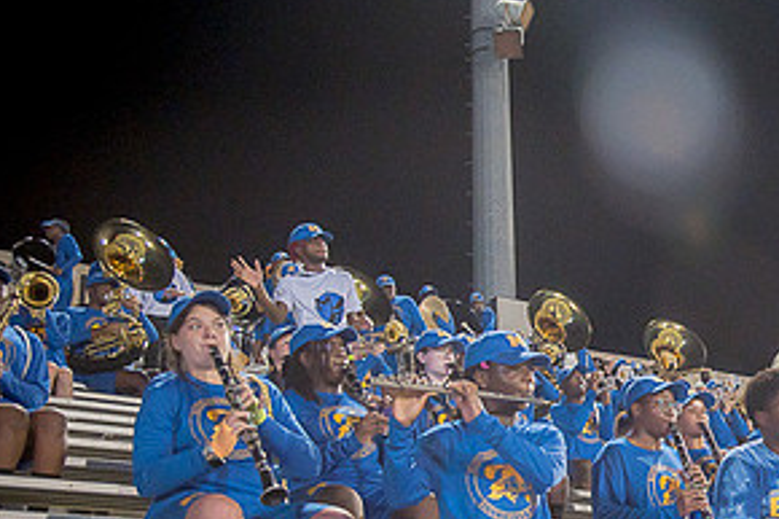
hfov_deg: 27.5
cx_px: 744
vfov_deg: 19.3
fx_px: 1514
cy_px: 393
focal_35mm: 70
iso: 2000
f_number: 4
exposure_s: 1/200
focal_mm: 35
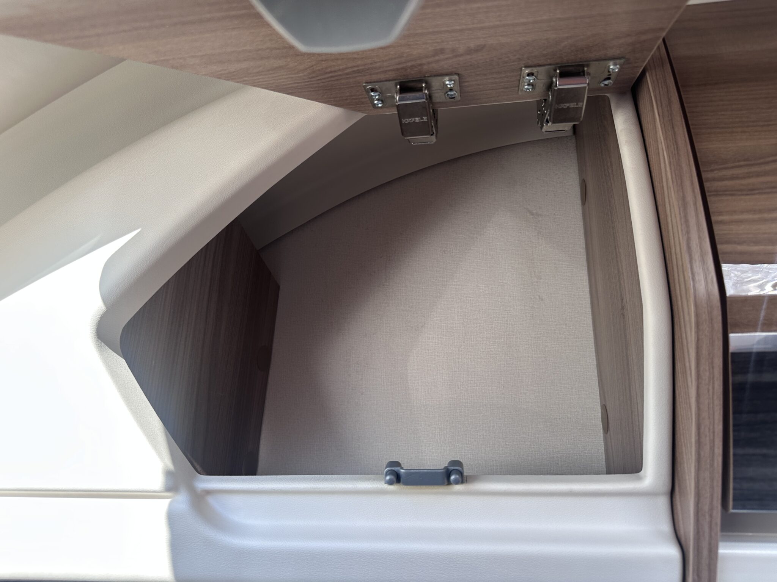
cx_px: 388
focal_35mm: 24
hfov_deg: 71.6
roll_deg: -1.5
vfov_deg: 56.8
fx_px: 539
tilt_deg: +16.1
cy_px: 291
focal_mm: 6.86
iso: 64
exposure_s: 1/127
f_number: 1.78
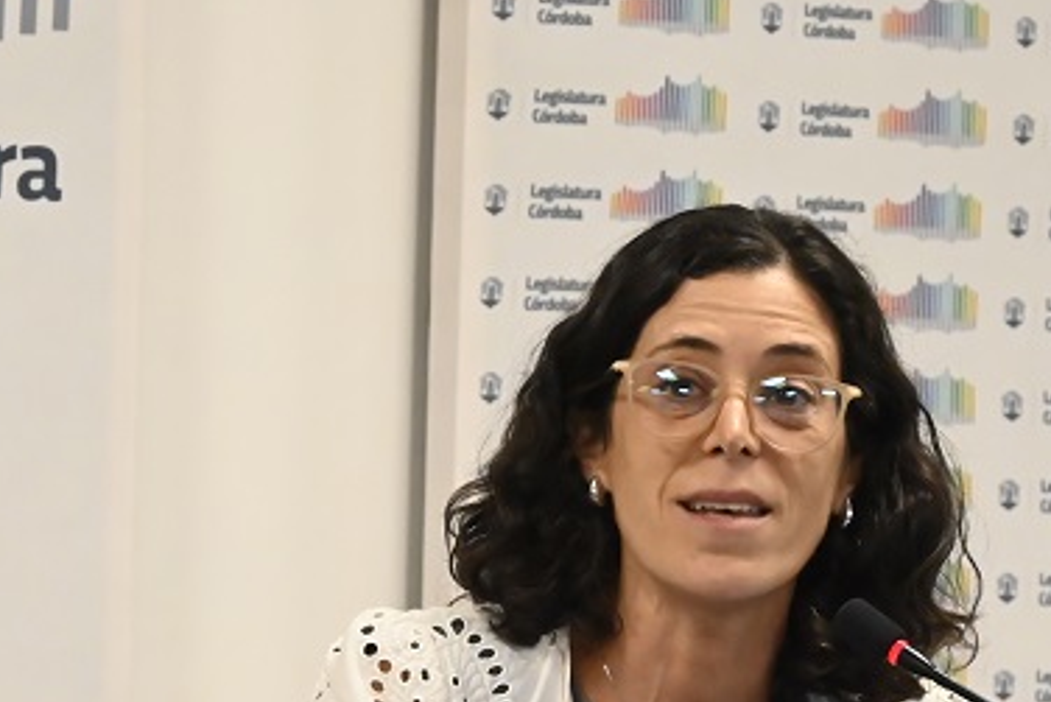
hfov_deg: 5.6
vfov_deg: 3.8
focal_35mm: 366
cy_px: 727
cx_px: -6
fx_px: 10689
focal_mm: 125
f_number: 8
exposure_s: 1/250
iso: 8000
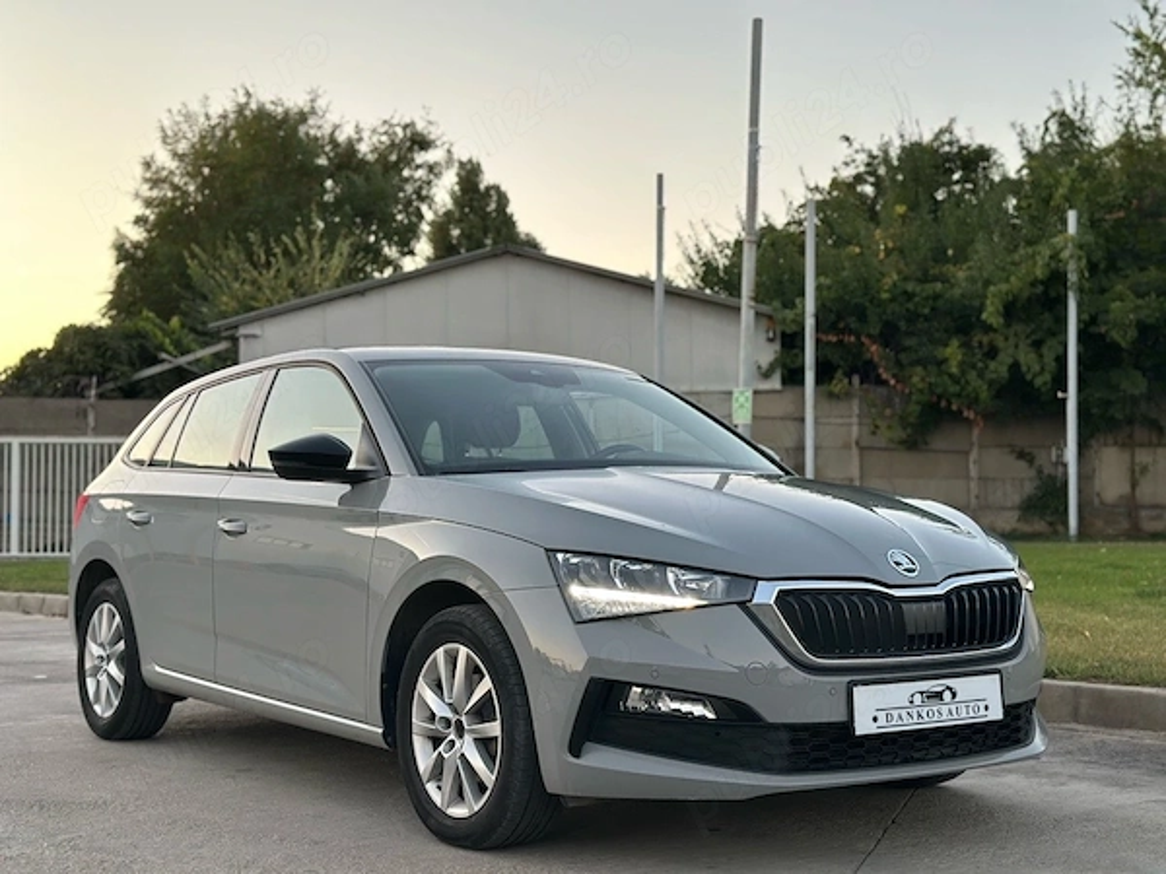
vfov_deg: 30.3
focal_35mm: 48
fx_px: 1617
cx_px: 583
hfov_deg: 39.7
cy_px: 437
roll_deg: -0.1
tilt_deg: +3.0
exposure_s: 1/131
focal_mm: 6.86
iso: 64
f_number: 1.78
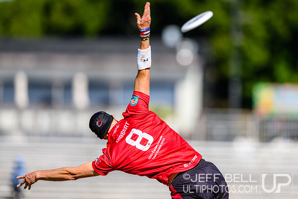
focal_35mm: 477
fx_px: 3950
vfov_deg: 2.9
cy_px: 80
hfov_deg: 4.3
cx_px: 178
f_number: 3.2
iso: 100
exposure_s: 1/1250
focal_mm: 400
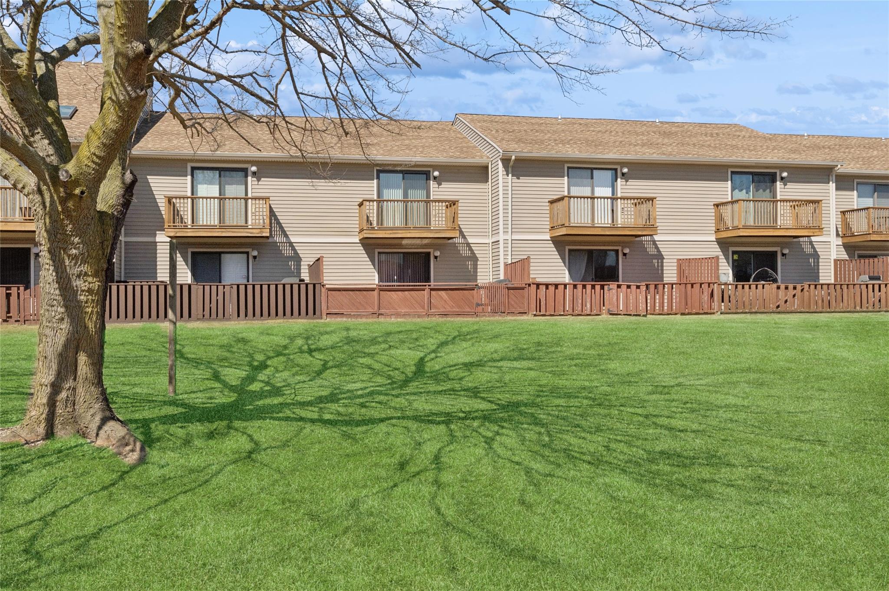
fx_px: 765
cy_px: 296
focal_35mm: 31
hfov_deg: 60.3
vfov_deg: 42.3
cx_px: 444
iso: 320
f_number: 8
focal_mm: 21
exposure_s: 1/3200
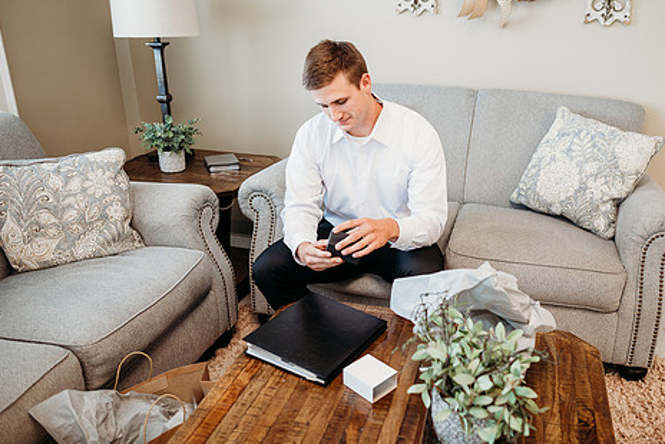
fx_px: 554
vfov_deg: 43.6
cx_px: 404
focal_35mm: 30
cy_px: 201
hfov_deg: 61.3
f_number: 2.5
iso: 400
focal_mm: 24
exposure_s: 1/160
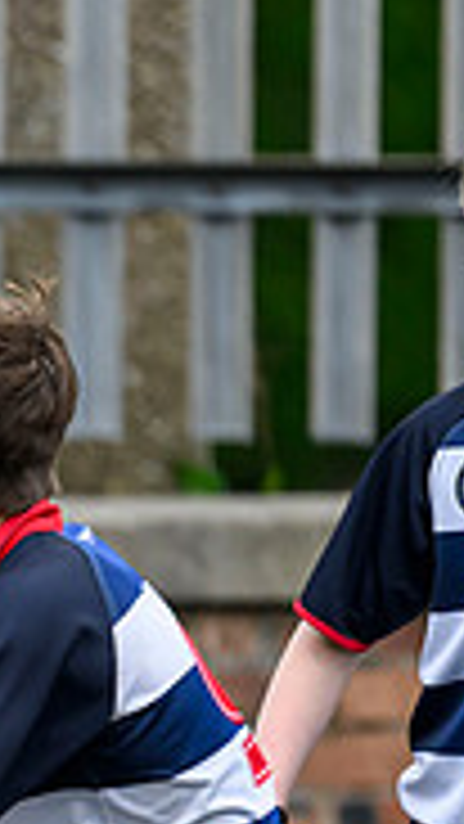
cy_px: 886
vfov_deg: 1.0
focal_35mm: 2107
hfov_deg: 0.6
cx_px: -1312
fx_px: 46065
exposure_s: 1/2000
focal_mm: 400
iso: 500
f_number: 3.5
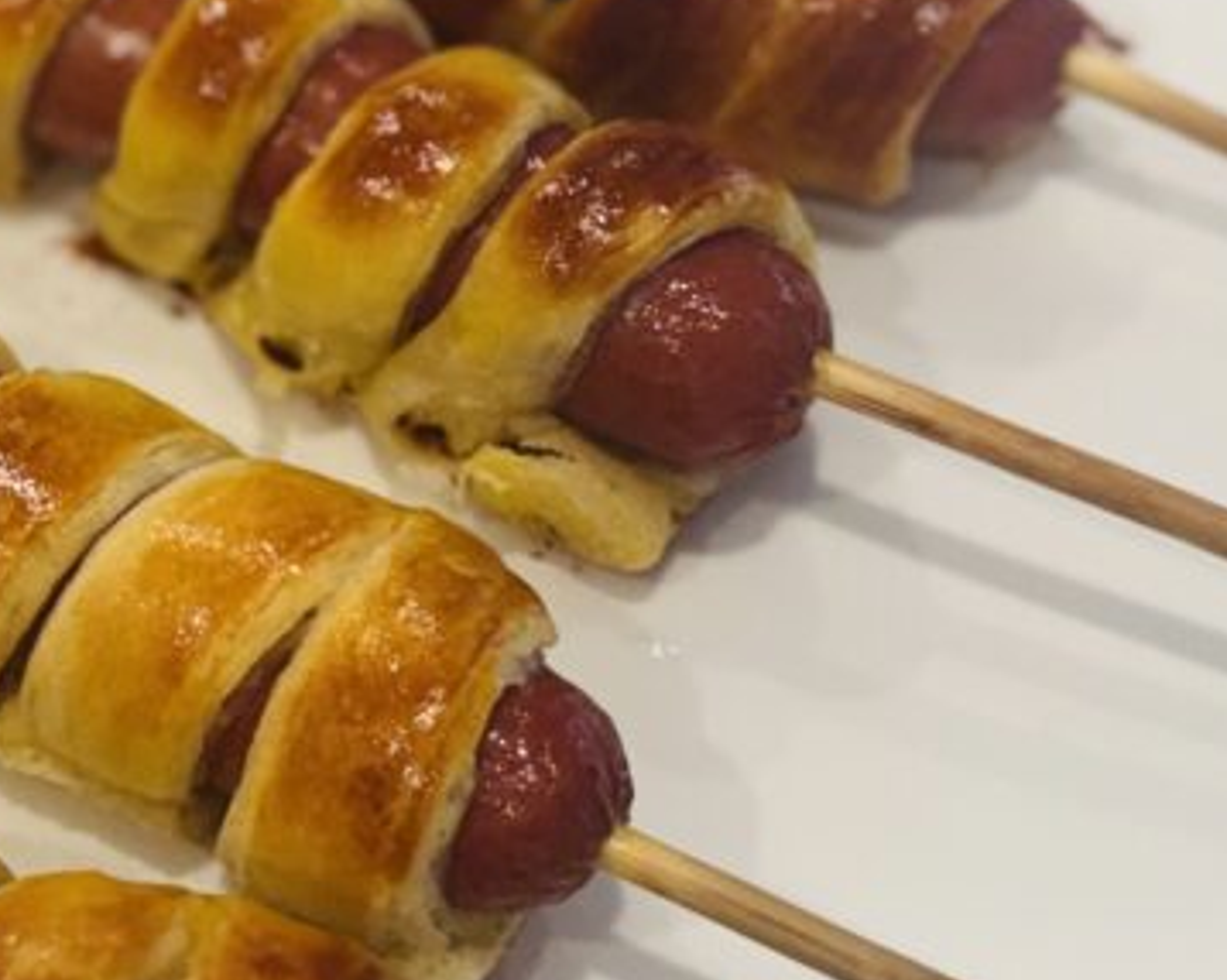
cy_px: 442
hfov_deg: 27.1
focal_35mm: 67
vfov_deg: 22.8
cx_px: 62
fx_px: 2432
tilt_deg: -54.0
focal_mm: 6.76
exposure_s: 1/120
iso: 125
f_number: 1.78
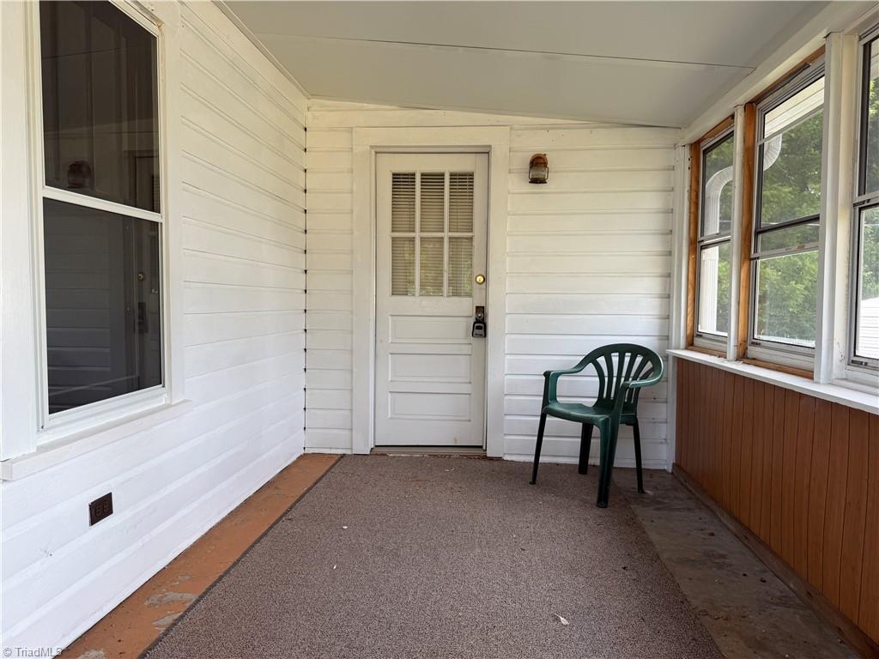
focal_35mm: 24
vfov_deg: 56.8
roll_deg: +0.3
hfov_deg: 71.6
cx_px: 440
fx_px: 609
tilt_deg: -2.6
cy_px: 330
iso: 80
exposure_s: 1/363
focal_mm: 6.76
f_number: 1.78
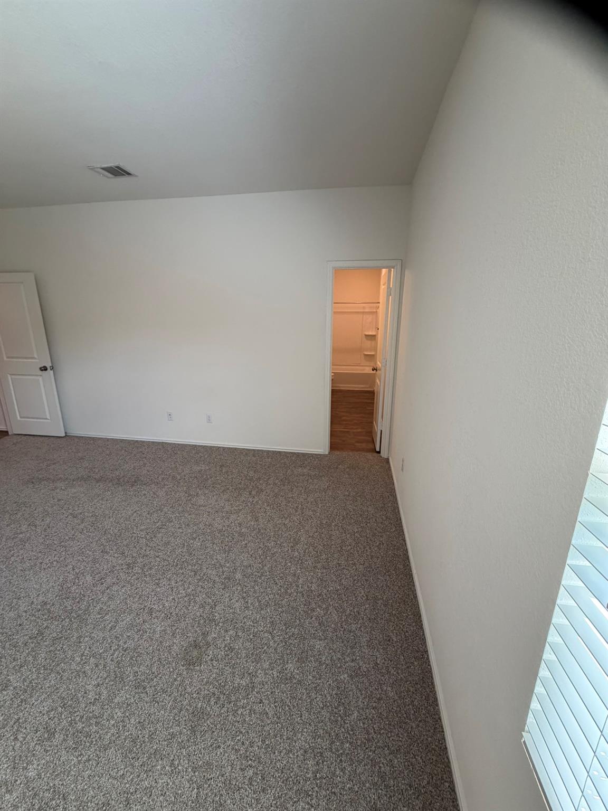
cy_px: 406
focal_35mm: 14
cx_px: 304
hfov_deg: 85.7
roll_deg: -0.7
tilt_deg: -14.7
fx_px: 328
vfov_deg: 102.1
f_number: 2.2
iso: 250
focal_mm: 2.22
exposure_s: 1/120
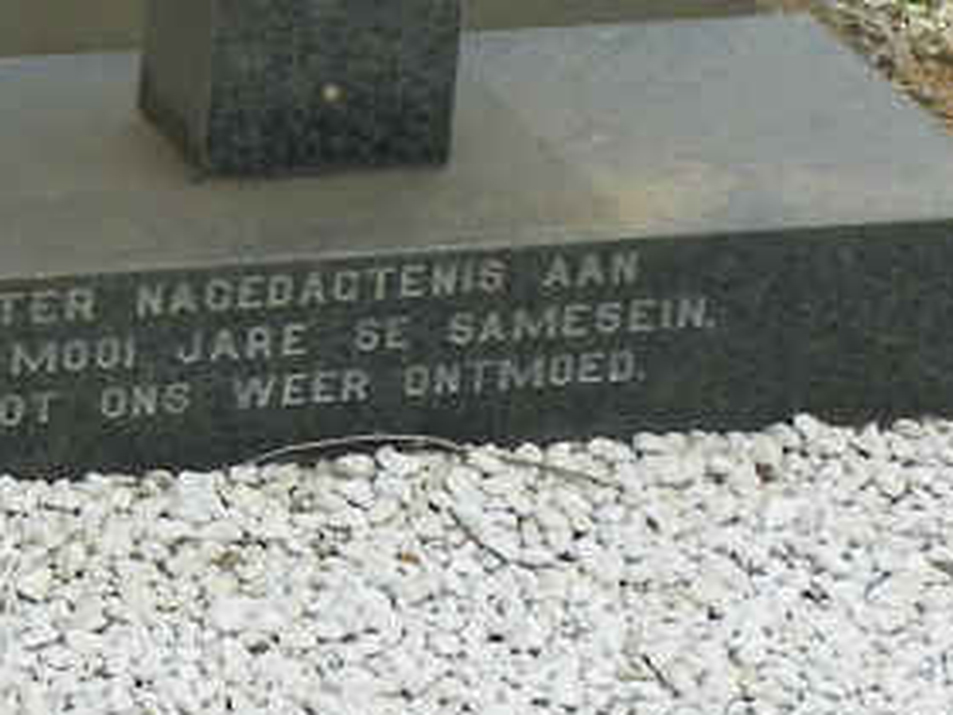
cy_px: -211
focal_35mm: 184
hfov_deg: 10.4
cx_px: -442
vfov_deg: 8.0
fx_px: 5066
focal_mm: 7.6
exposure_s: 1/400
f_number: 4.5
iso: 64
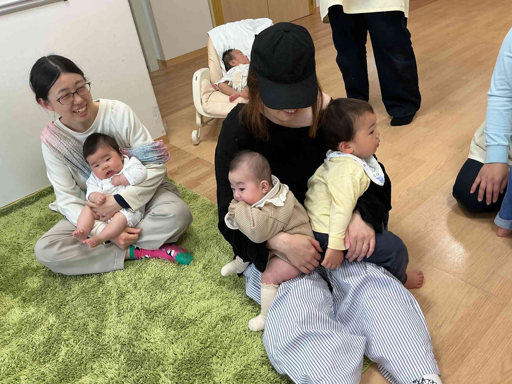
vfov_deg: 48.2
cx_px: 256
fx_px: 429
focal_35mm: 29
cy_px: 192
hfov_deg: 61.7
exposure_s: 1/120
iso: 40
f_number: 1.8
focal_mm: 3
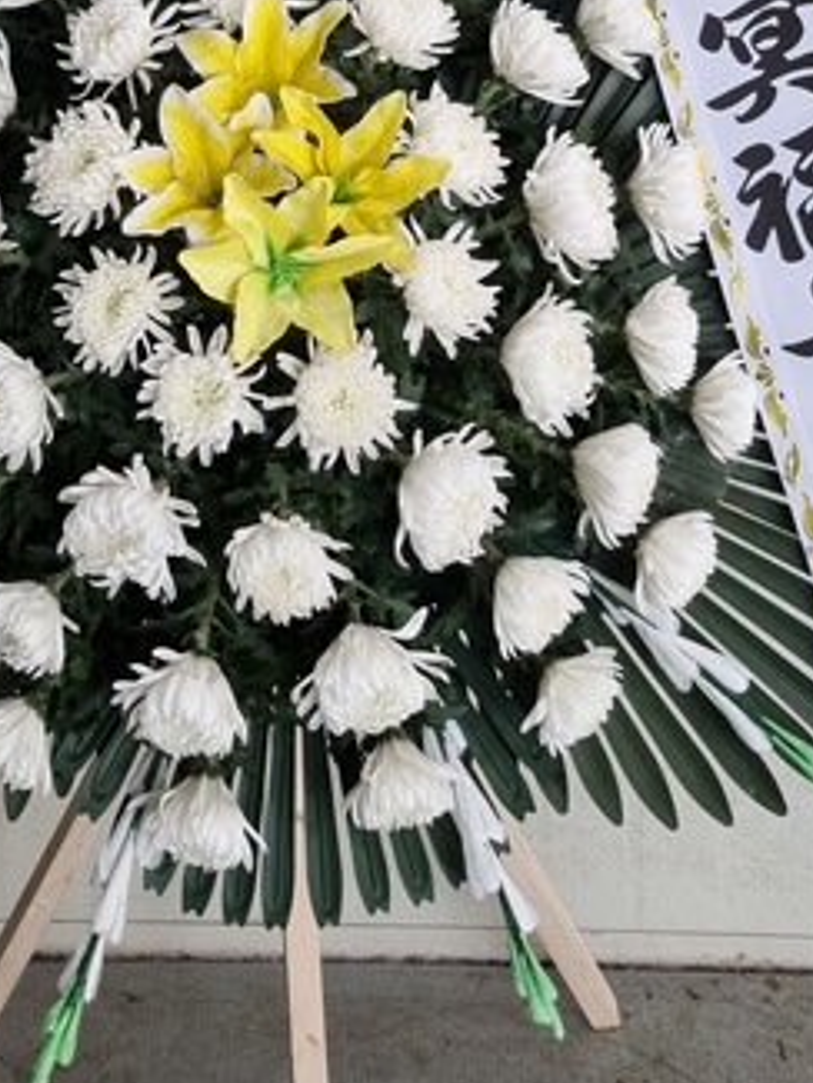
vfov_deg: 27.8
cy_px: -90
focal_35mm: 64
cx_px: 310
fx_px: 2003
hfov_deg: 22.9
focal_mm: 5.4
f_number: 1.8
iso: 125
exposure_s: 1/120
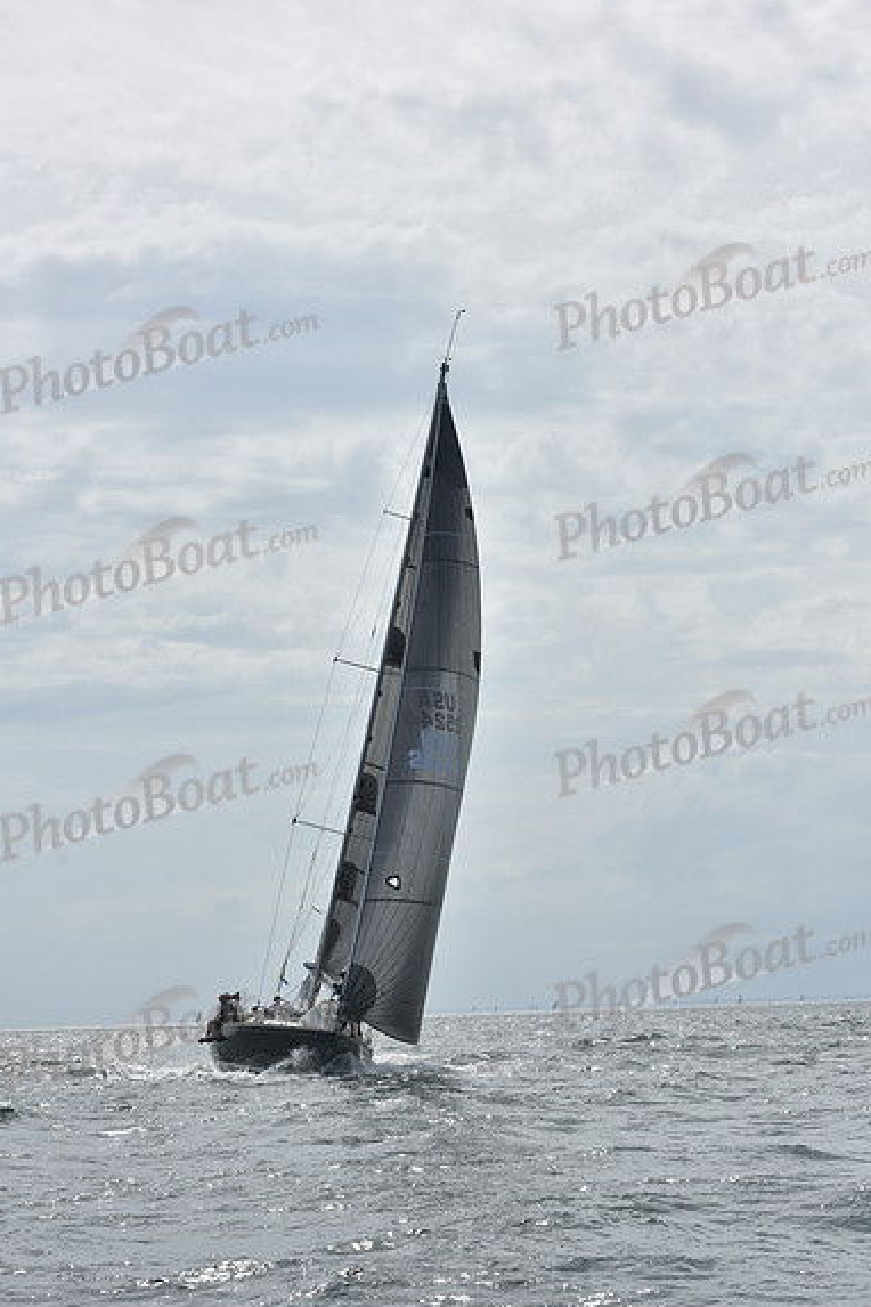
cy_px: 652
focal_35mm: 86
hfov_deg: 15.9
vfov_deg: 23.6
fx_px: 3121
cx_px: 437
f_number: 9
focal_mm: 85
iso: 200
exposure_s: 1/1250
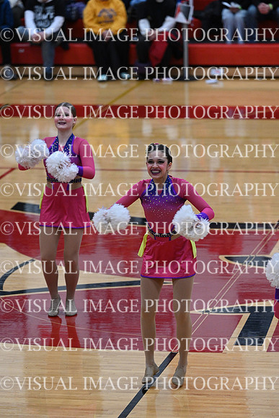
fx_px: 2323
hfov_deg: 6.9
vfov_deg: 10.3
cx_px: 140
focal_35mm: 200
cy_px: 209
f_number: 4
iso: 4000
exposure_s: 1/400
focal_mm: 200
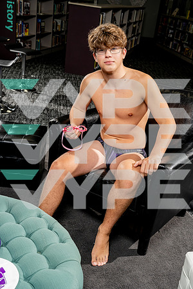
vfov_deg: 46.4
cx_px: 96
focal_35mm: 42
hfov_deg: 31.9
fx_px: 338
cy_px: 144
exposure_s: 1/250
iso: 320
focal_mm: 42
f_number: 5.6
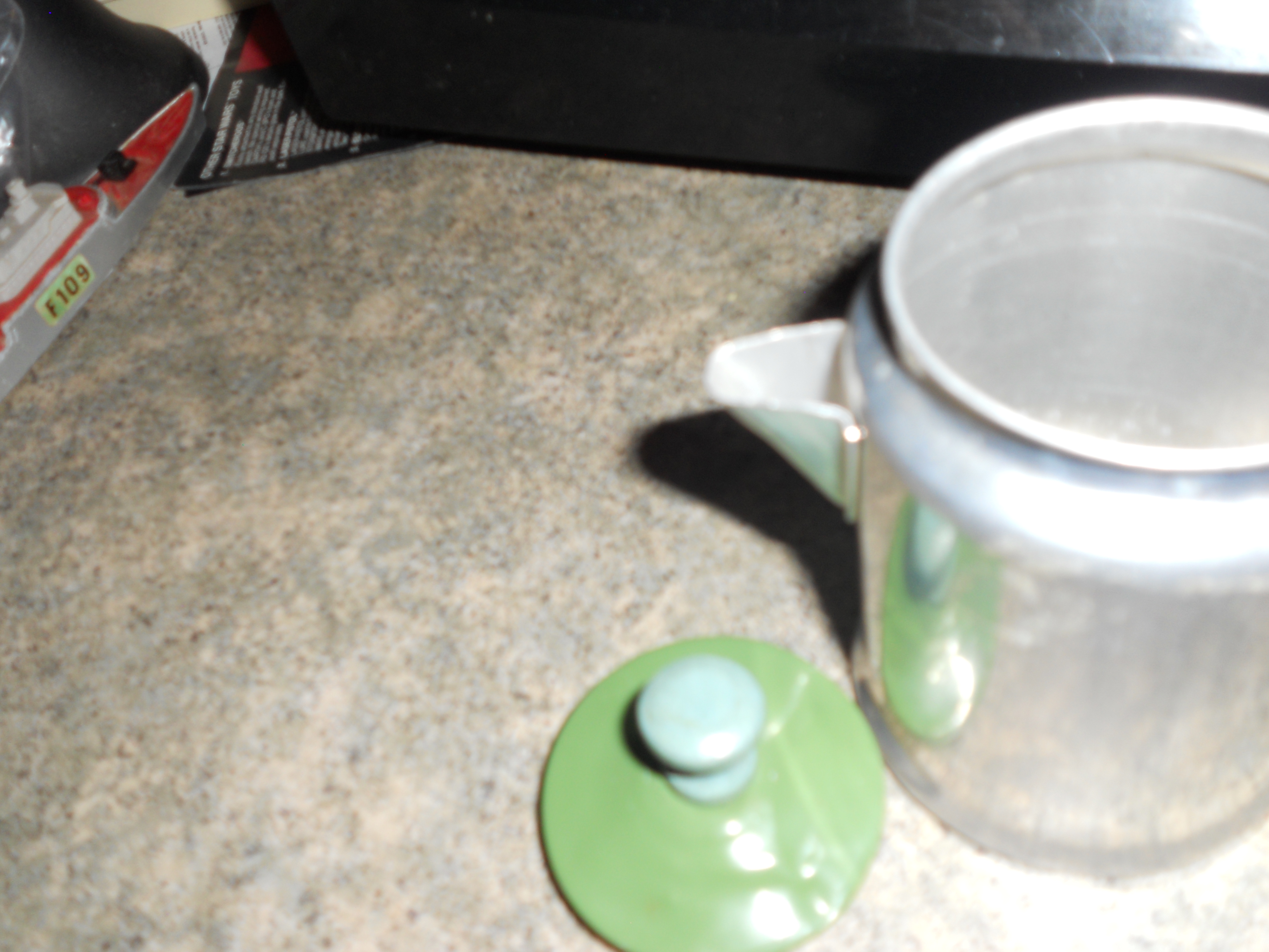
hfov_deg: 56.8
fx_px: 1173
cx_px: 634
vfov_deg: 44.2
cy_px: 476
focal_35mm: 32
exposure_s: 1/25
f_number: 3.5
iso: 80
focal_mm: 5.8
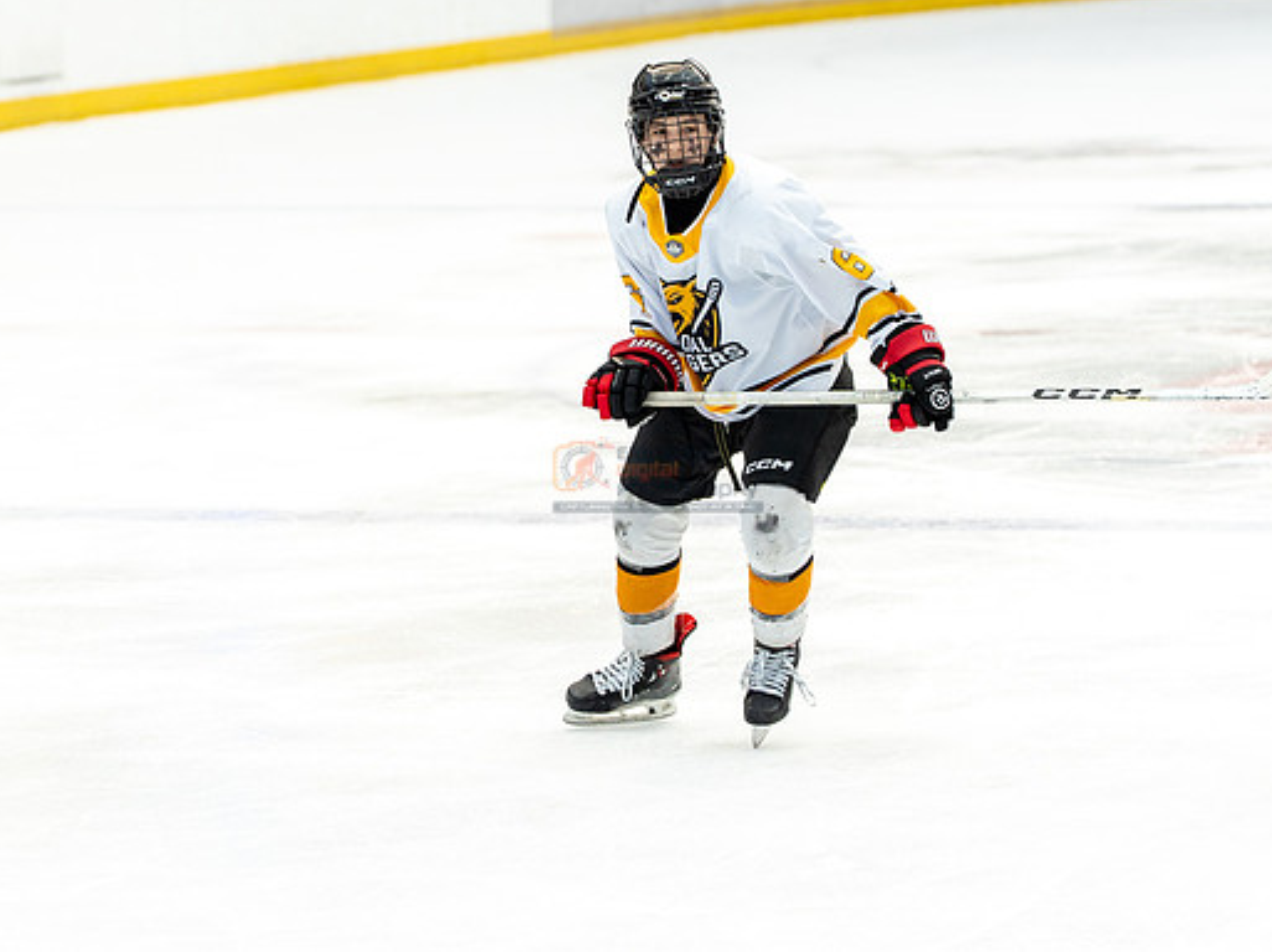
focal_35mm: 236
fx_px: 8666
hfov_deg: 8.4
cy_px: 487
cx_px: 587
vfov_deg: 6.3
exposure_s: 1/640
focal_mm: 126
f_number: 3.5
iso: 800
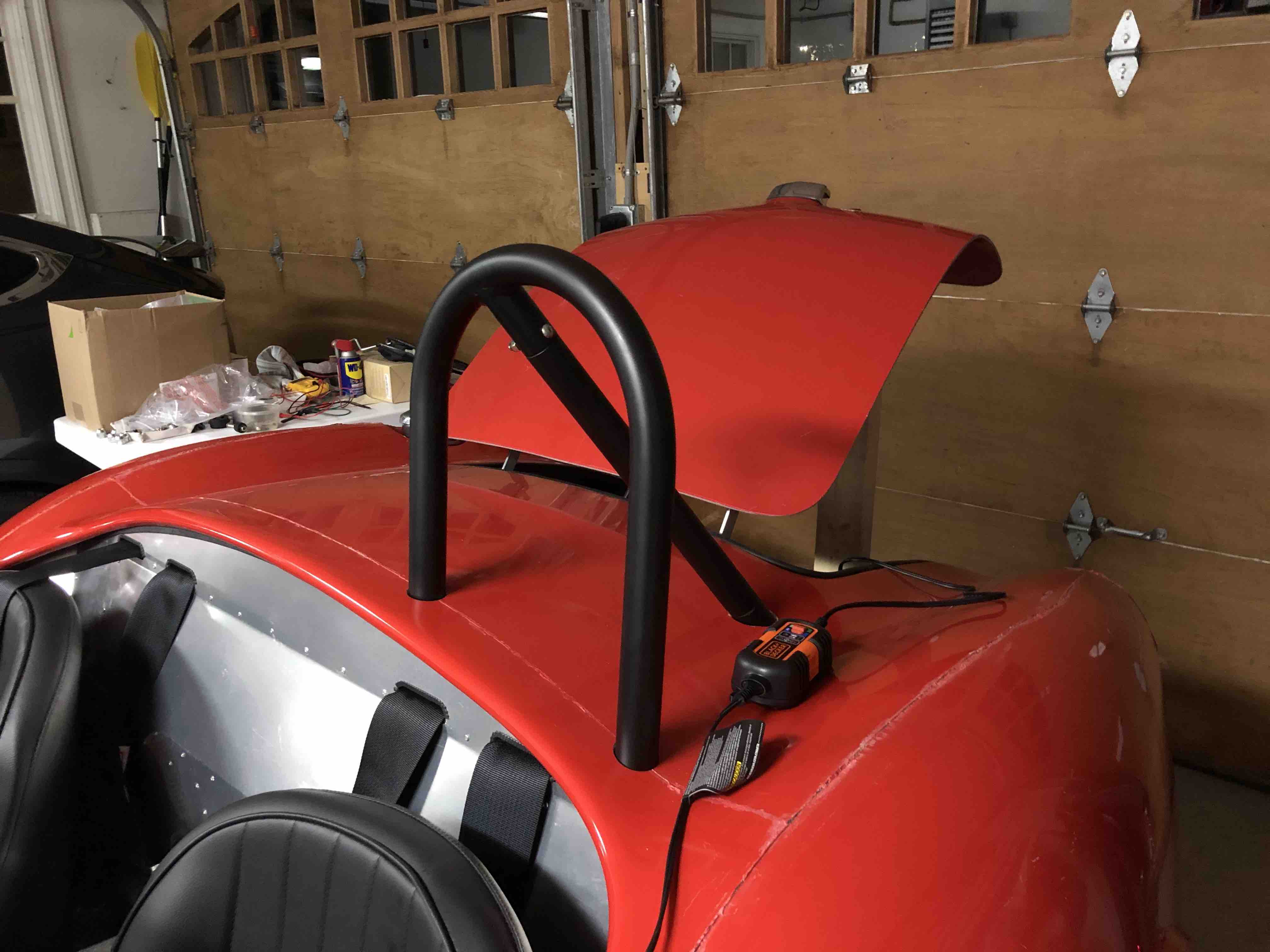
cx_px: 635
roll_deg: +3.1
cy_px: 476
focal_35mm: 28
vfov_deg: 49.7
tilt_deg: -17.8
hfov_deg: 63.4
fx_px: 1027
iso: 160
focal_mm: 4
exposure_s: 1/4
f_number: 1.8
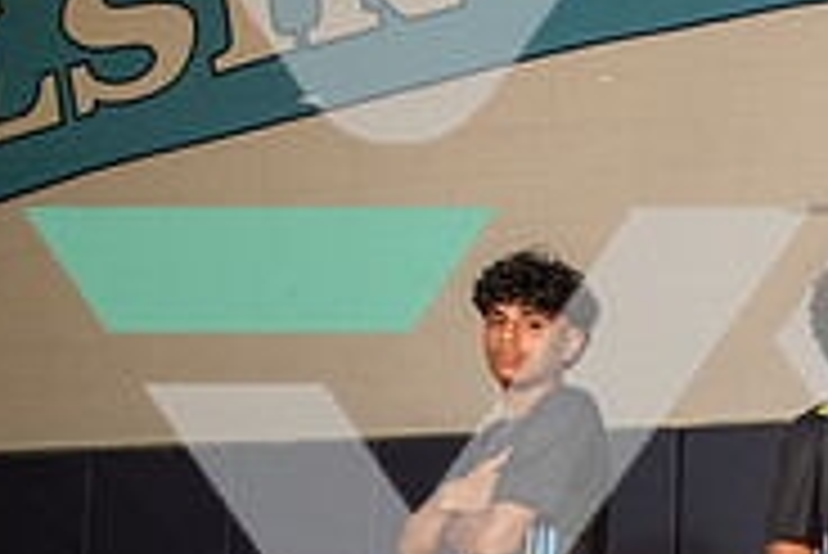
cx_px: 1170
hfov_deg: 21.5
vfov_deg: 16.6
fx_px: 1887
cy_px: 448
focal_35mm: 82
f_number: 6.3
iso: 800
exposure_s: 1/320
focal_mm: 26
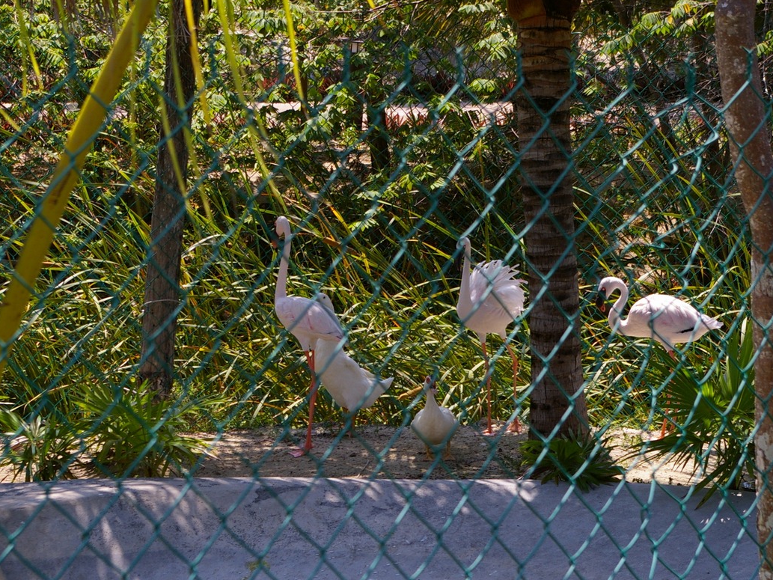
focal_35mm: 123
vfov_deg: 12.1
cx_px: 427
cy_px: 367
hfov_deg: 16.0
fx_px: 2741
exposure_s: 1/250
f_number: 8
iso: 200
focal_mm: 55
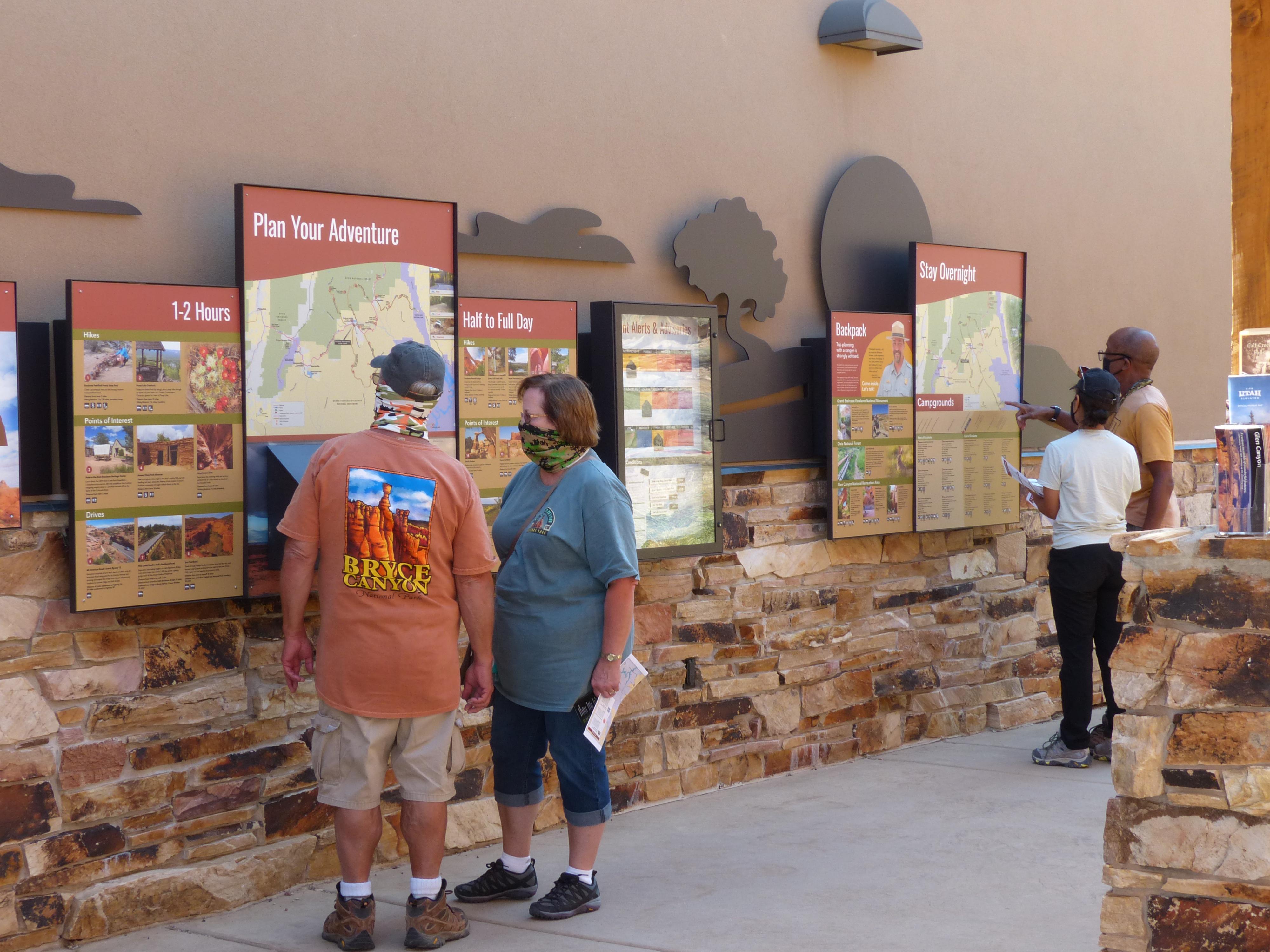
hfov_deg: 30.7
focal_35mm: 63
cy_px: 476
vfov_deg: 23.3
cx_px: 635
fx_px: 2311
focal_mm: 11.4
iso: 160
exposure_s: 1/60
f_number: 5.6
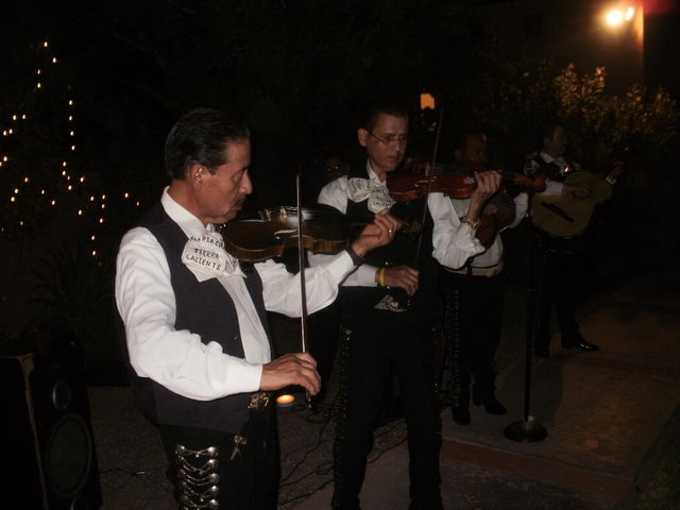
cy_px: 255
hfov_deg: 51.4
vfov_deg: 39.7
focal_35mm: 36
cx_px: 340
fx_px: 707
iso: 125
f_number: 3.5
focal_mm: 6.3
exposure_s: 1/30
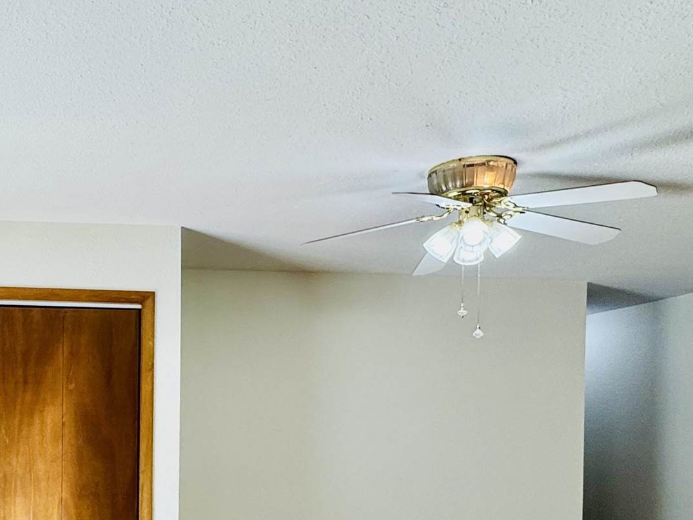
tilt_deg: -1.5
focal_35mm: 40
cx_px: 99
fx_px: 801
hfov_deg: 43.6
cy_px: 450
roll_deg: -0.8
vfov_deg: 34.3
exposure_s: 1/120
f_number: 2.2
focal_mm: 2.22
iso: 50
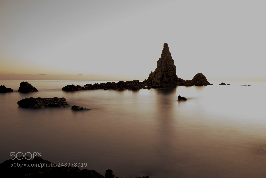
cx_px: 133
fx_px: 237
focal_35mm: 32
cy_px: 89
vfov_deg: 41.1
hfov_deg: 58.7
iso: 100
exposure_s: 25
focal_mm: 32
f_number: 22
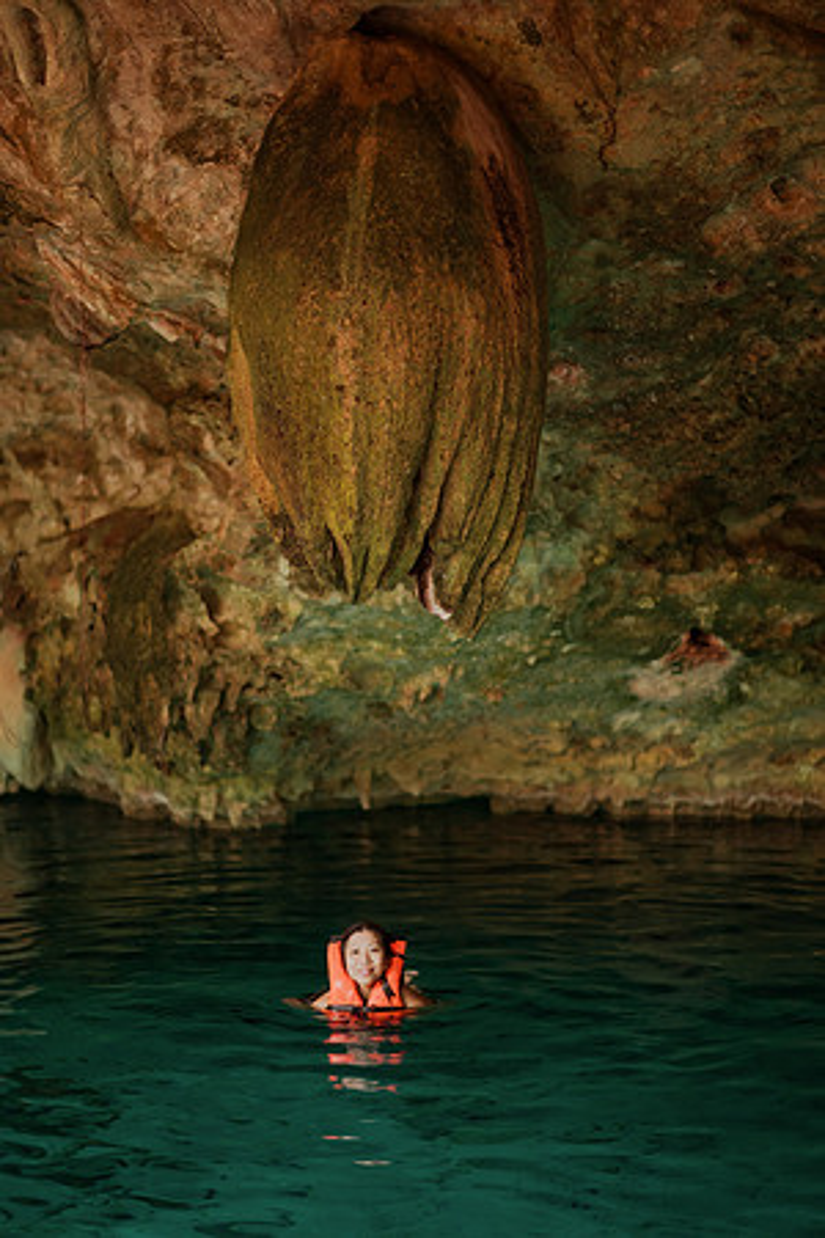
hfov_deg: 23.4
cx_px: 412
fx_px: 1994
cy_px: 619
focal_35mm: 58
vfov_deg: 34.5
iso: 1250
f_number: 1.4
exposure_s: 1/320
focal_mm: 58
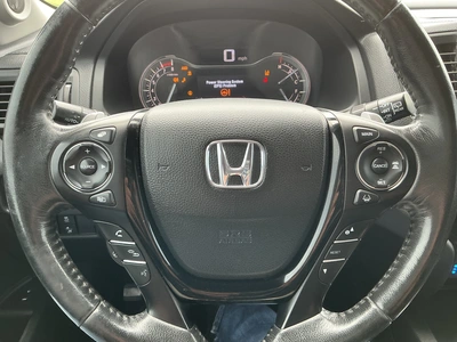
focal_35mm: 28
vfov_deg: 49.7
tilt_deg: -27.0
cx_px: 228
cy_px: 171
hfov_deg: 63.4
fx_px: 370
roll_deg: +1.8
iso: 64
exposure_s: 1/60
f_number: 1.8
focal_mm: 3
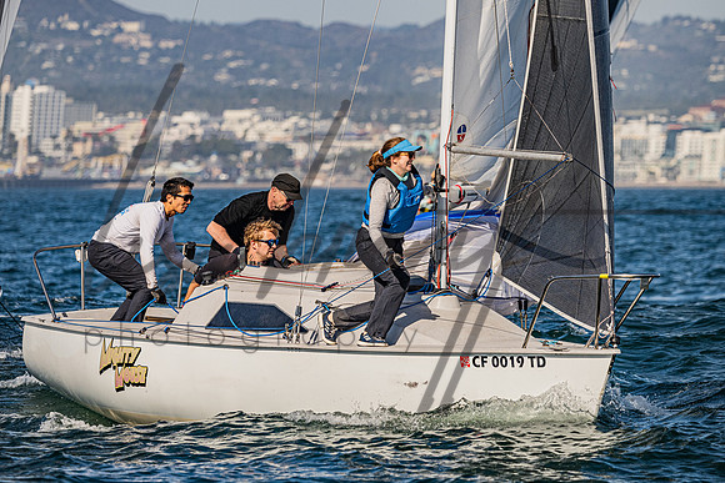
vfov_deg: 4.4
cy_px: 161
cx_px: 357
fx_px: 6321
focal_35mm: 314
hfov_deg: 6.6
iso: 320
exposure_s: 1/3200
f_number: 5.6
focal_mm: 230
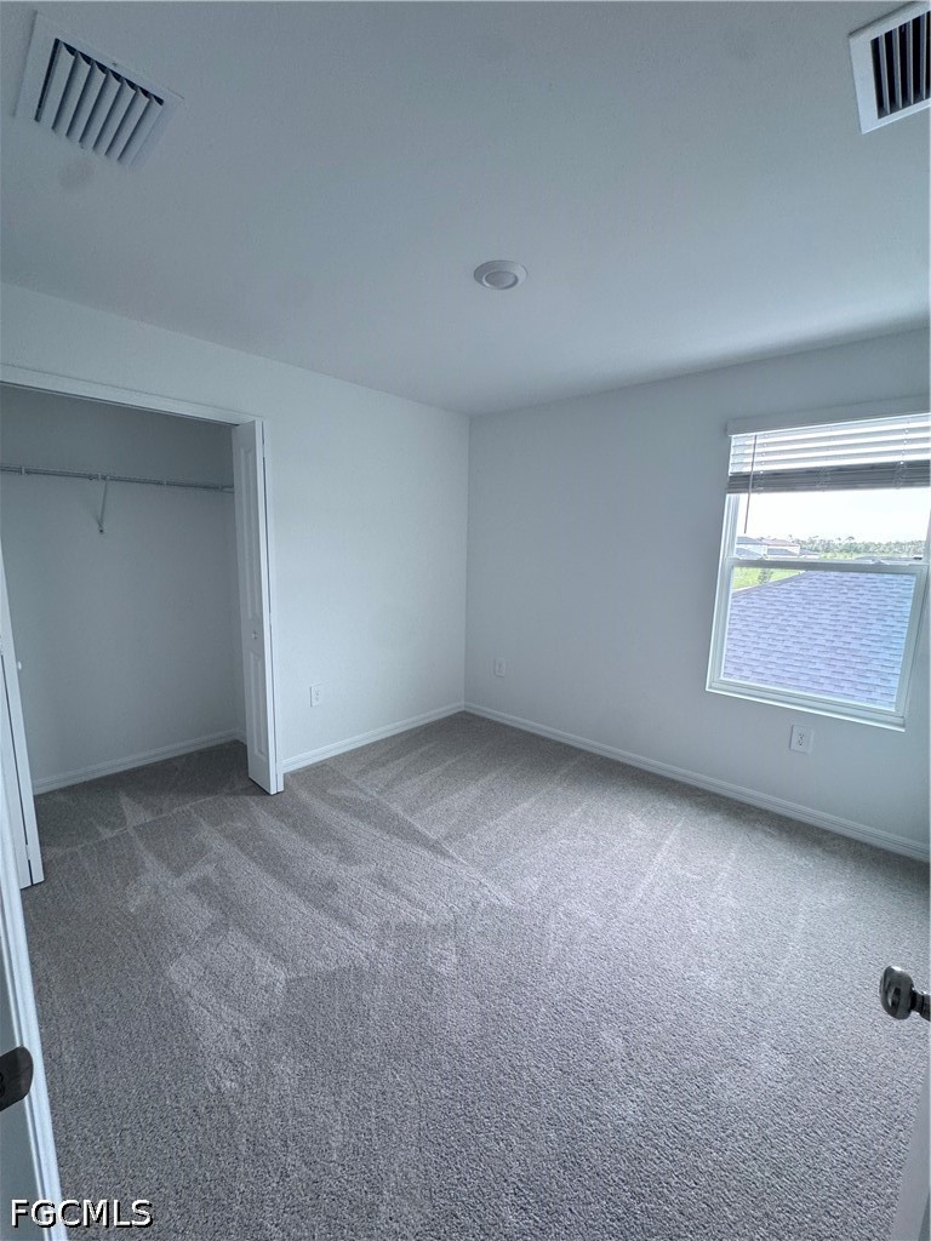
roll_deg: +0.2
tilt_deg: -8.8
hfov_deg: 85.7
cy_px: 620
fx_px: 502
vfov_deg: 102.1
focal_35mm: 14
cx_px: 466
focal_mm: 2.22
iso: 125
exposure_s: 1/99
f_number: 2.2
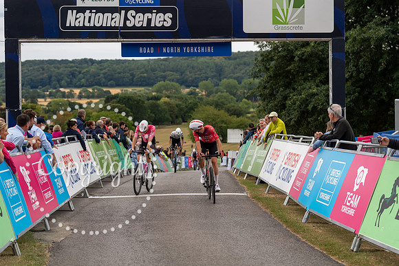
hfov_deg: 23.6
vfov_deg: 15.9
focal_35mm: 86
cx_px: 200
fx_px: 953
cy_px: 133
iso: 640
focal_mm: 86
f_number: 3.5
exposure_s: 1/1000
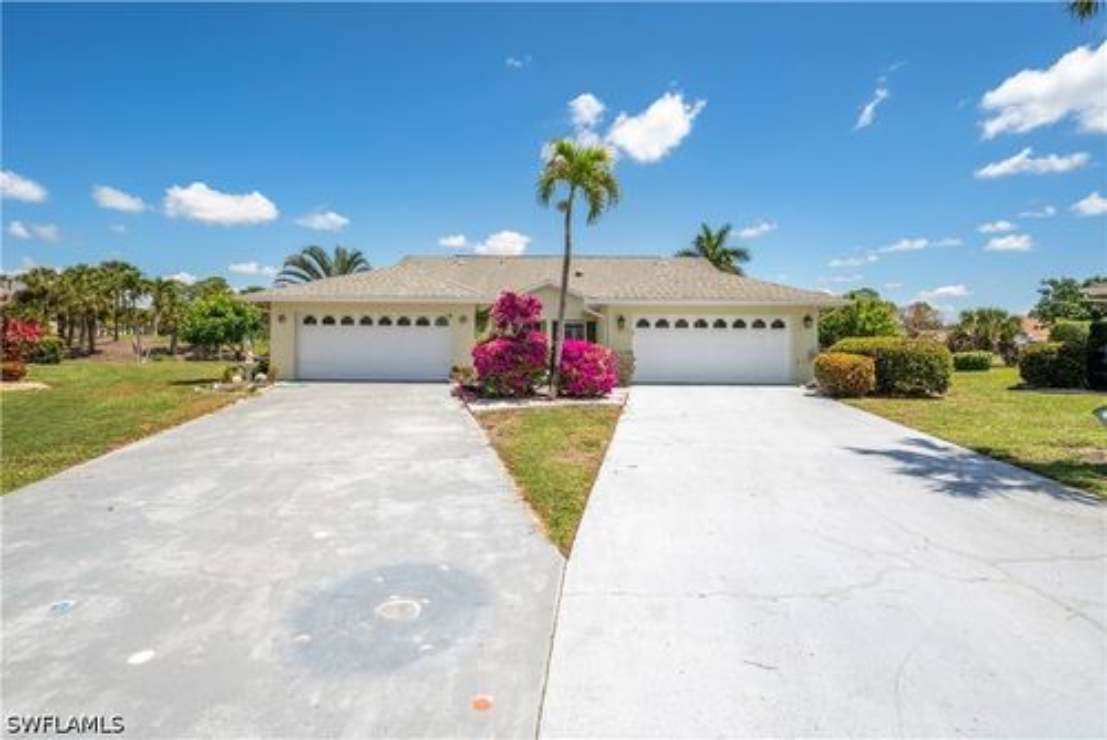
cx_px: 554
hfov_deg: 94.9
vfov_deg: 72.1
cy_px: 370
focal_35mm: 16
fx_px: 508
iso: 100
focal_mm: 16.5
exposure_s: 1/400
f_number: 8
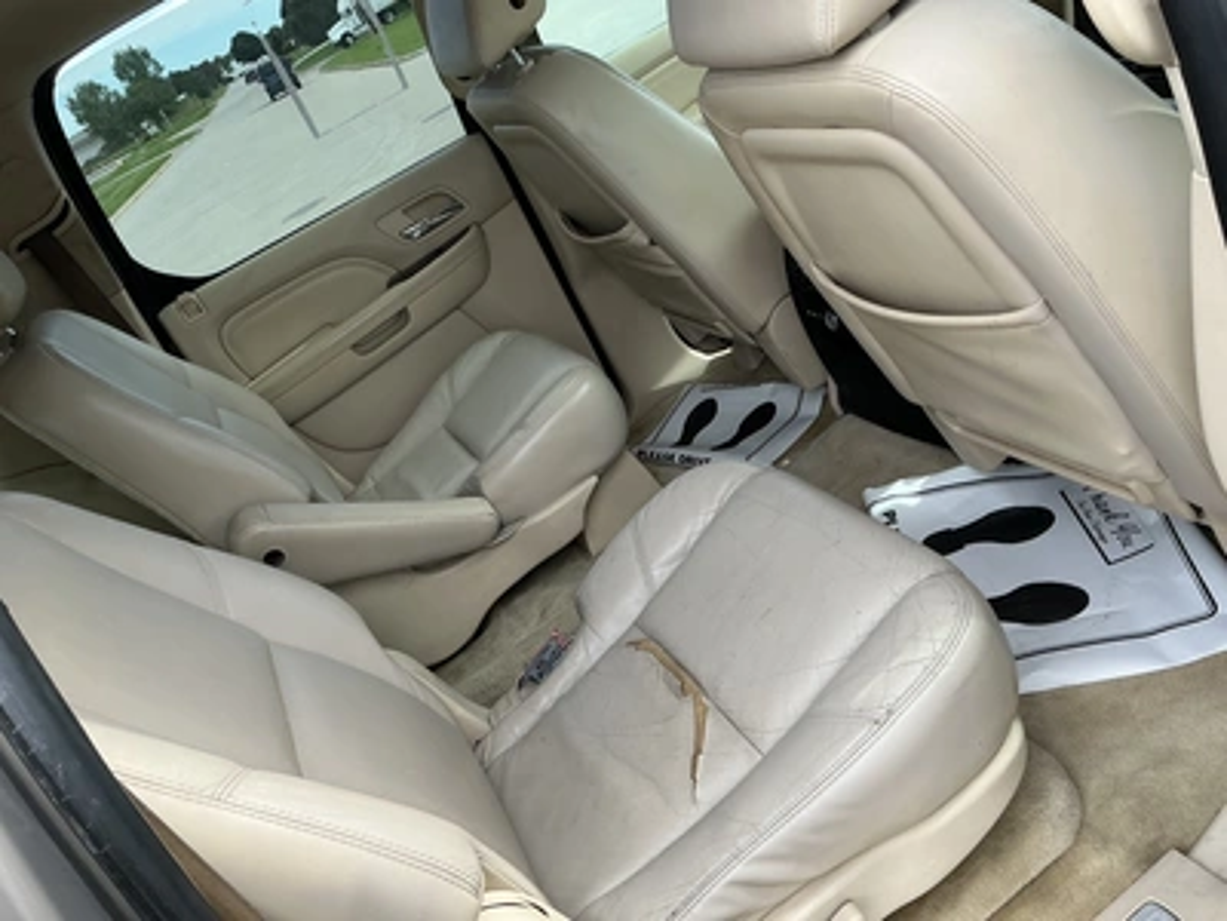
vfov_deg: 49.7
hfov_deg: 63.4
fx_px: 992
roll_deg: +28.4
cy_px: 460
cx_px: 614
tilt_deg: -25.5
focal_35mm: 28
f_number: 1.8
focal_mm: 3
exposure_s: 1/230
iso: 20
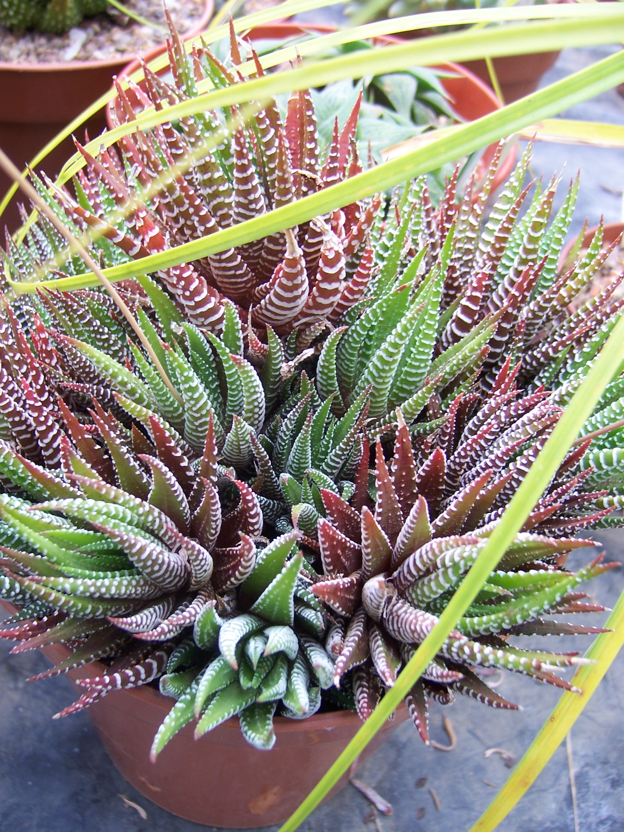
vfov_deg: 51.4
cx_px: 312
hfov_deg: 39.7
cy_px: 416
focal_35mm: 36
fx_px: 865
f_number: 2.8
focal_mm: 6.2
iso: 80
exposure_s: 1/30
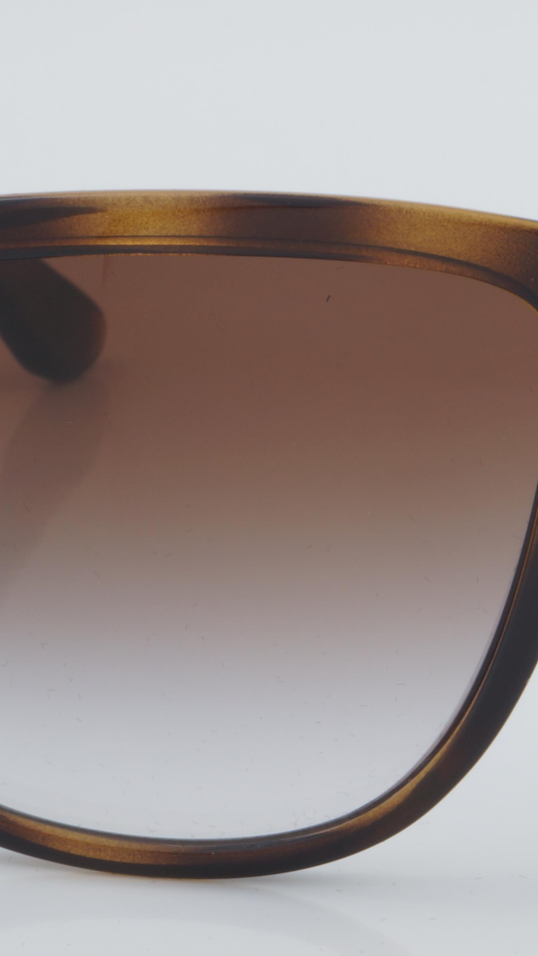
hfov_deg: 6.3
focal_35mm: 191
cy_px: 523
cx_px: 659
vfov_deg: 11.3
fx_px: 4847
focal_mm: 55
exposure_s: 1/4
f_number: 32
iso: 100
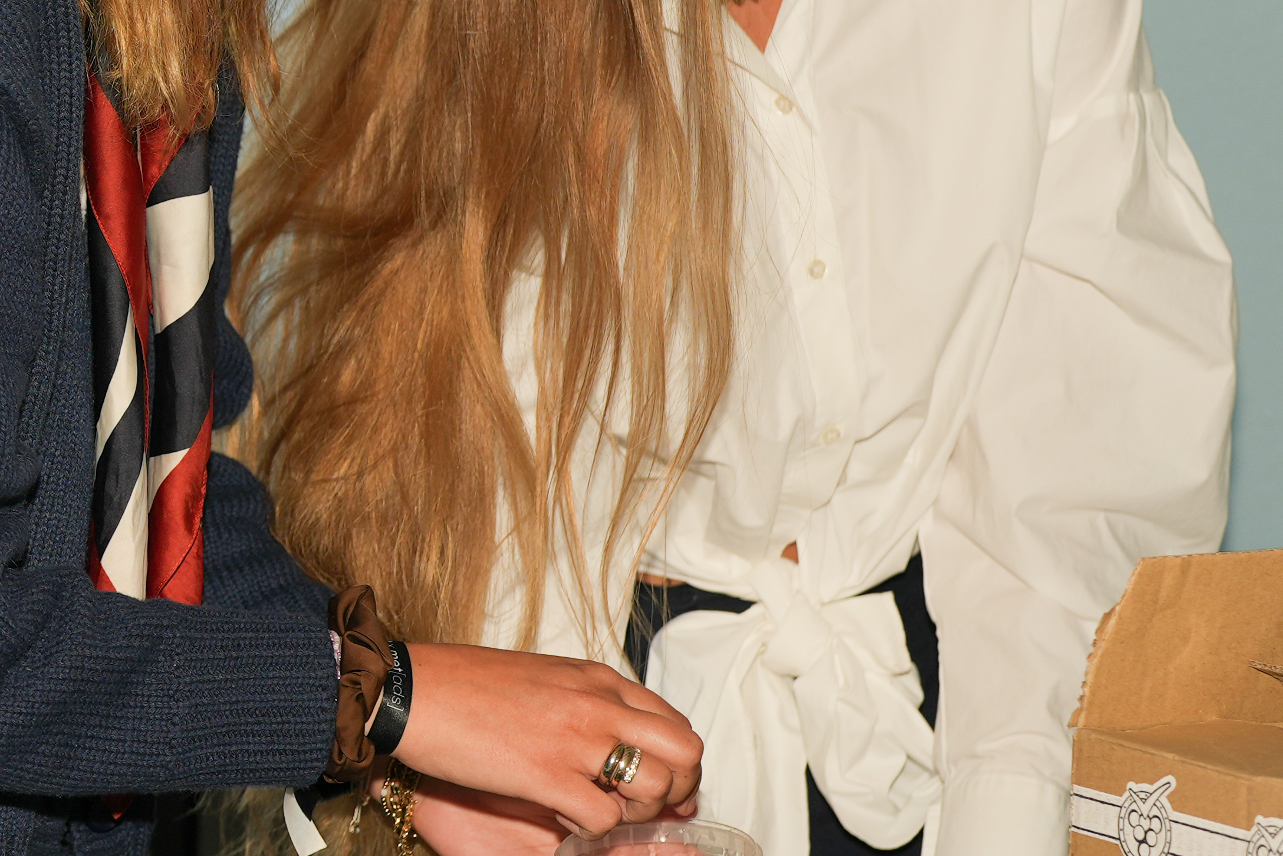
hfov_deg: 12.4
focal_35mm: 161
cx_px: -296
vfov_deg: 8.5
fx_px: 5738
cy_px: 117
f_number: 3.5
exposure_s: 1/125
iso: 100
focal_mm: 50
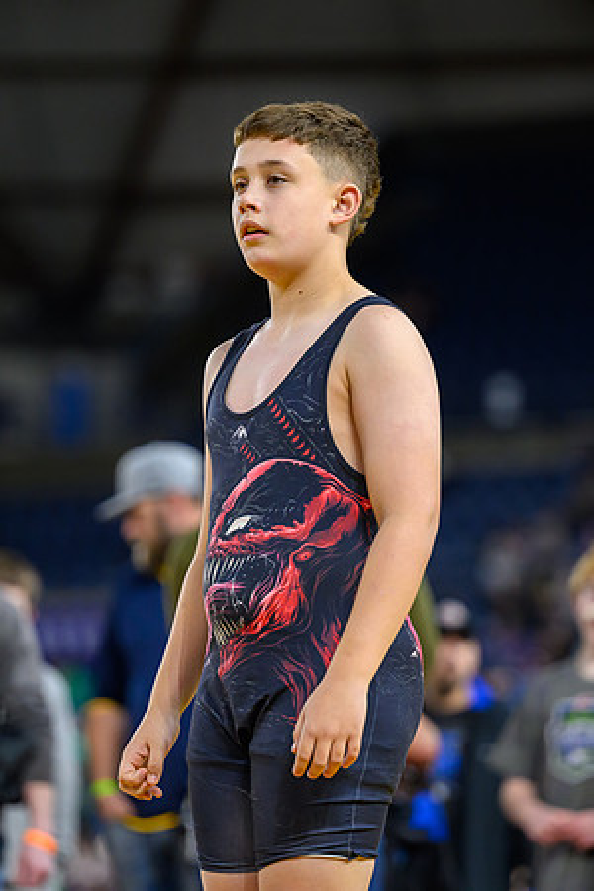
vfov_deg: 8.3
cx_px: 305
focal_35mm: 248
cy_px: 446
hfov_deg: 5.6
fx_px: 6125
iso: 2500
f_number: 2.8
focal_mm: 165
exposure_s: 1/640
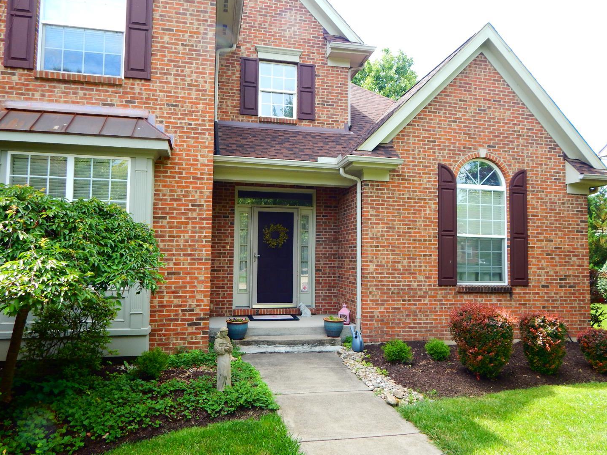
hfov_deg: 73.9
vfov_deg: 58.9
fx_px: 403
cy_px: 234
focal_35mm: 23
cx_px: 303
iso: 125
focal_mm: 4
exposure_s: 1/250
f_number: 3
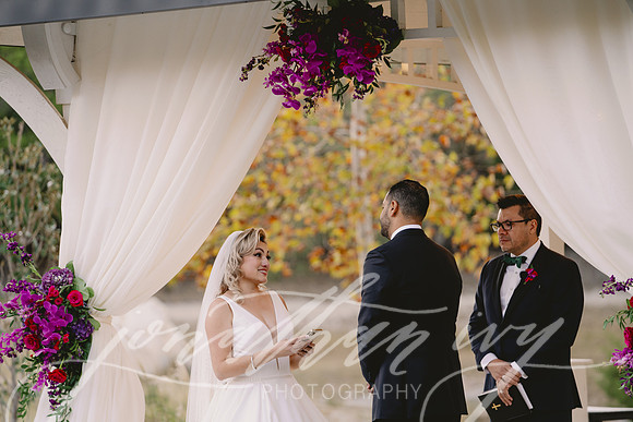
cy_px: 211
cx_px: 316
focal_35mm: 171
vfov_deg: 8.0
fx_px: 3007
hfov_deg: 12.0
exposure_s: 1/320
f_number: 3.2
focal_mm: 171
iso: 800
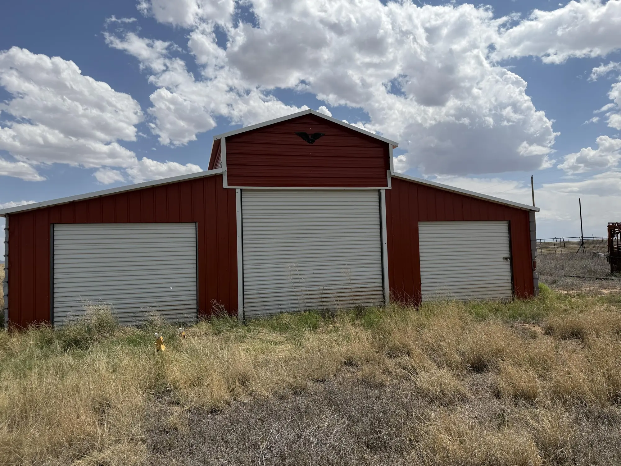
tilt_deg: +4.4
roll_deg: +2.9
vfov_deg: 56.8
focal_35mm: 24
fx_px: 431
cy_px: 233
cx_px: 310
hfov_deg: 71.6
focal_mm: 6.76
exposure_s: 1/11905
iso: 80
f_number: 1.78
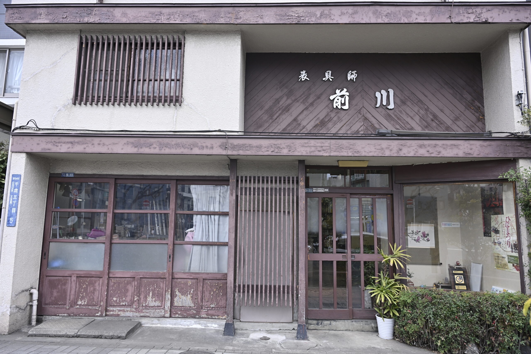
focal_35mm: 24
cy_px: 177
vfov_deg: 53.1
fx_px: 354
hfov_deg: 73.7
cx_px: 266
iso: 180
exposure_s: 1/100
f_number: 5.6
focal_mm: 24
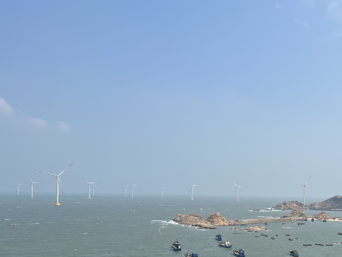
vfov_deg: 32.2
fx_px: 435
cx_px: 251
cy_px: 196
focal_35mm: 44
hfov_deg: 41.8
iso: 50
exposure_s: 1/7463
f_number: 1.5
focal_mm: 5.7
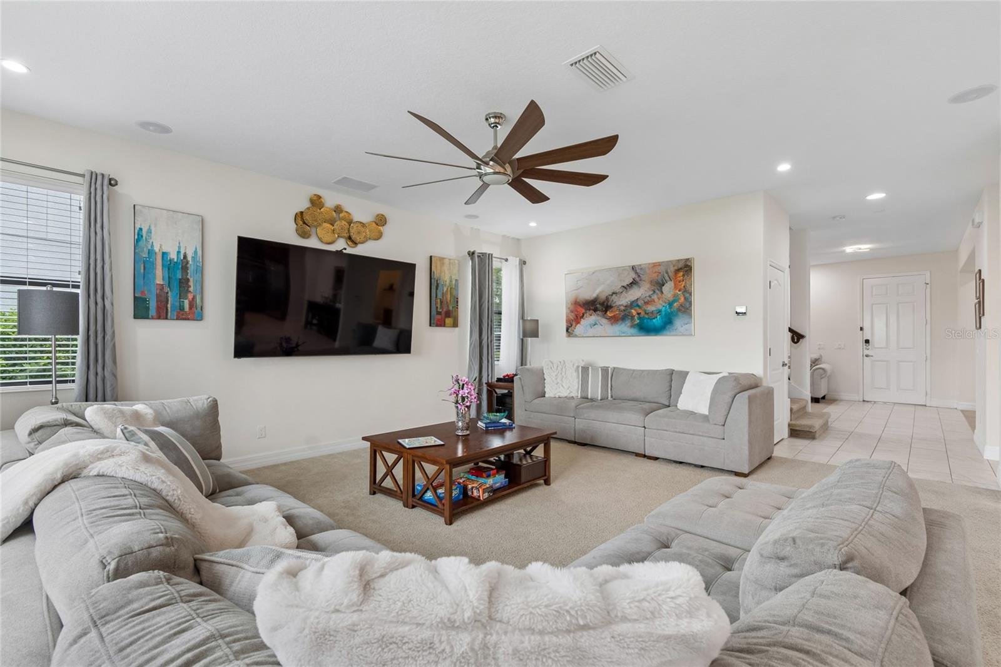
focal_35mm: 15
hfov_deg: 100.4
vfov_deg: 77.3
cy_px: 334
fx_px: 417
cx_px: 500
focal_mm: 10
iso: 100
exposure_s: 1/3.33
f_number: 7.1
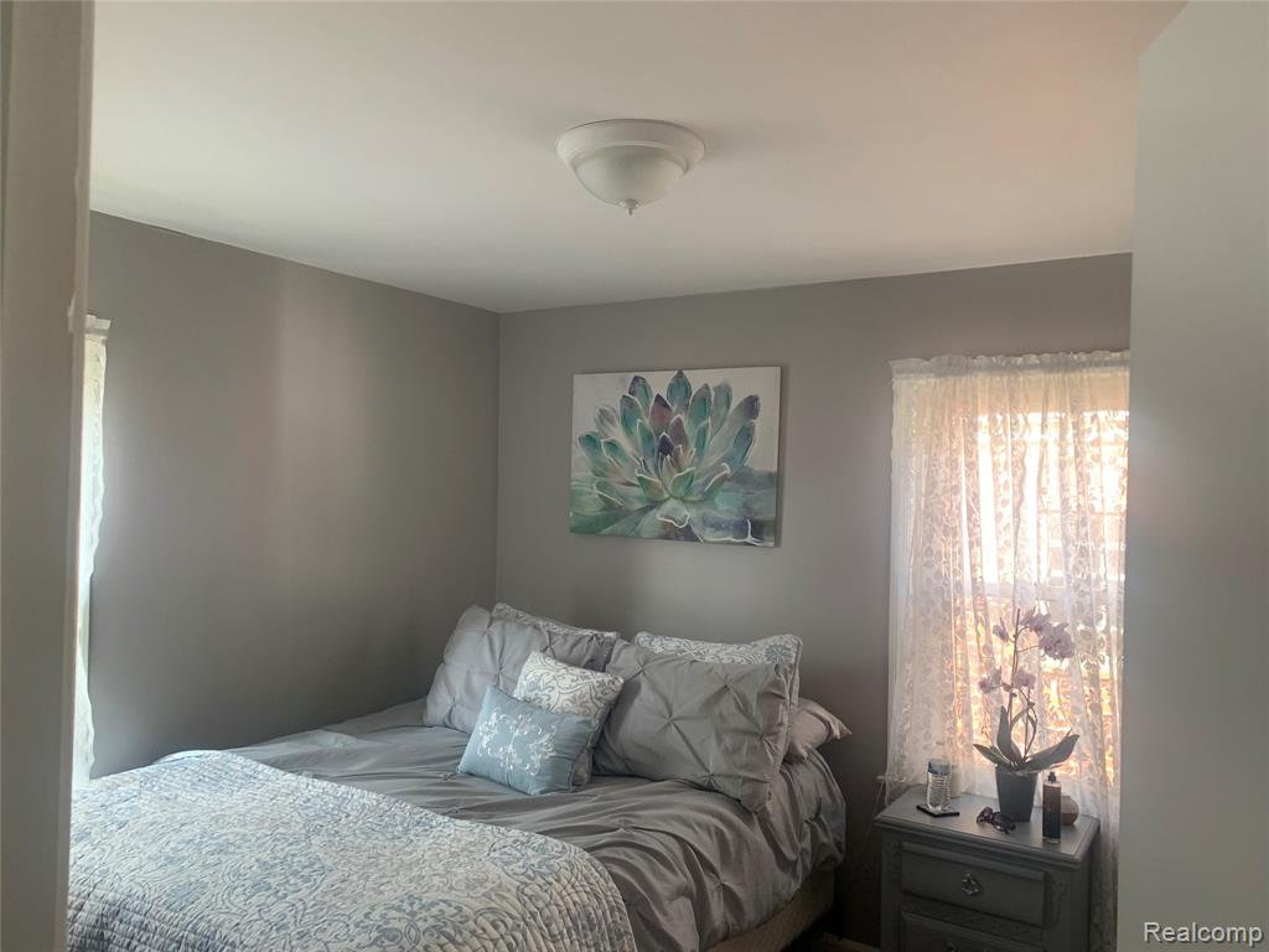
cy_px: 476
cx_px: 634
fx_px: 953
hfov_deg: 67.3
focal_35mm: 26
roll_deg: -0.4
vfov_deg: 53.1
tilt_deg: -0.7
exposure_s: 1/81
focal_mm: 4.25
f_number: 1.8
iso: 100
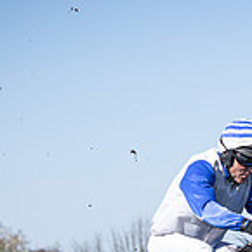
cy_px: 336
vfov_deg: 5.3
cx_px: 278
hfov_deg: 5.3
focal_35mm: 331
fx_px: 2726
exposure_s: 1/1600
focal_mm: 70
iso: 200
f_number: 4
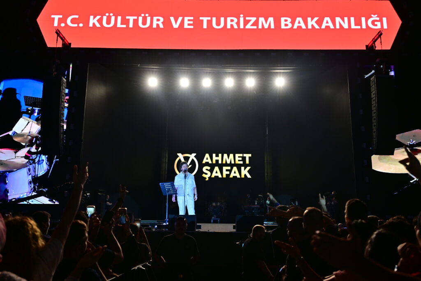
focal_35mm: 34
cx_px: 210
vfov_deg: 39.5
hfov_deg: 56.5
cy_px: 140
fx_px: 392
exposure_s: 1/160
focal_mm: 33.5
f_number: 4
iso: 800
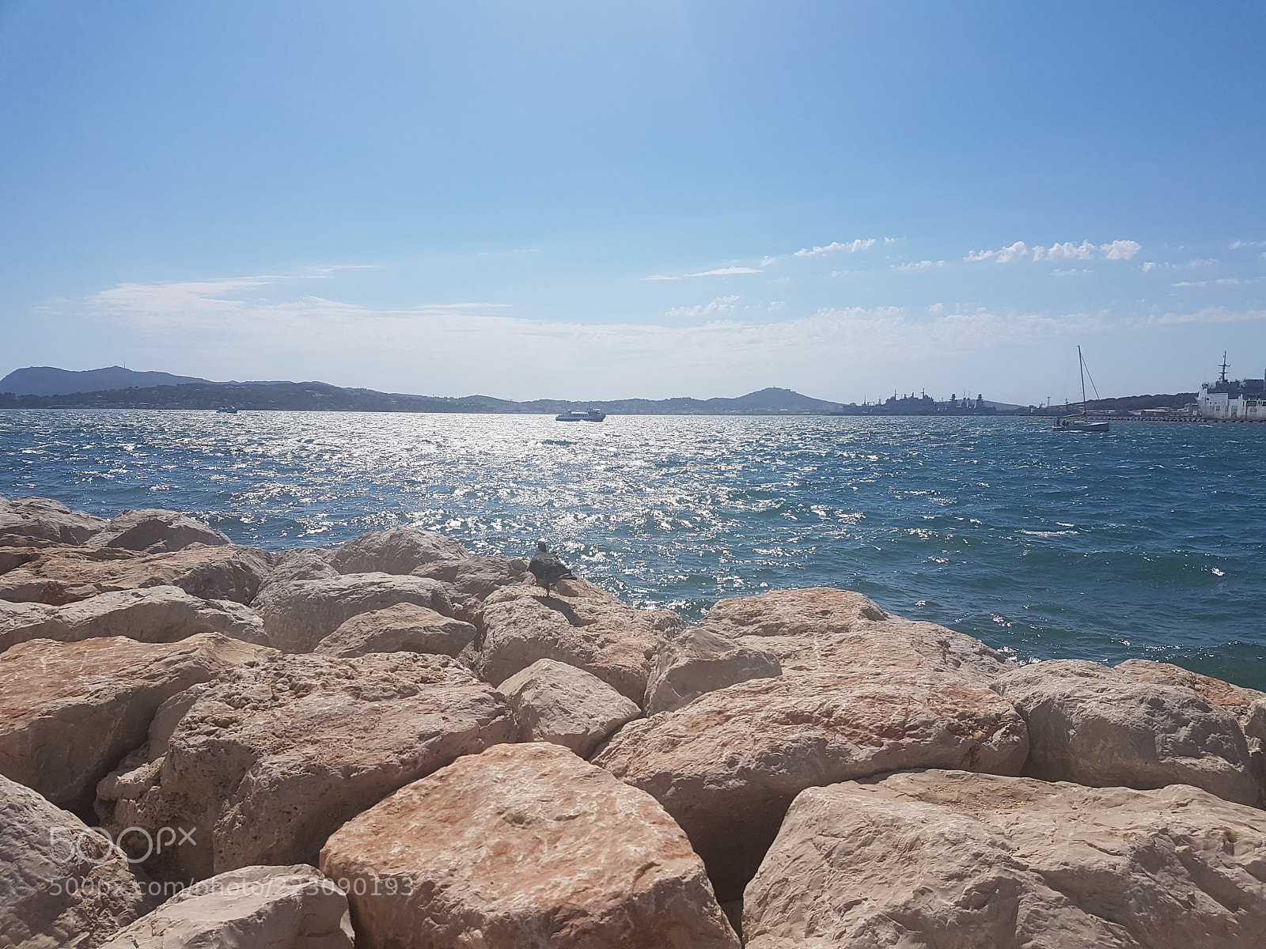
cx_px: 633
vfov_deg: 53.1
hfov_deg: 67.3
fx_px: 951
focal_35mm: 26
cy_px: 474
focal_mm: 4.2
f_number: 1.7
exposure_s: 1/5120
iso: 40
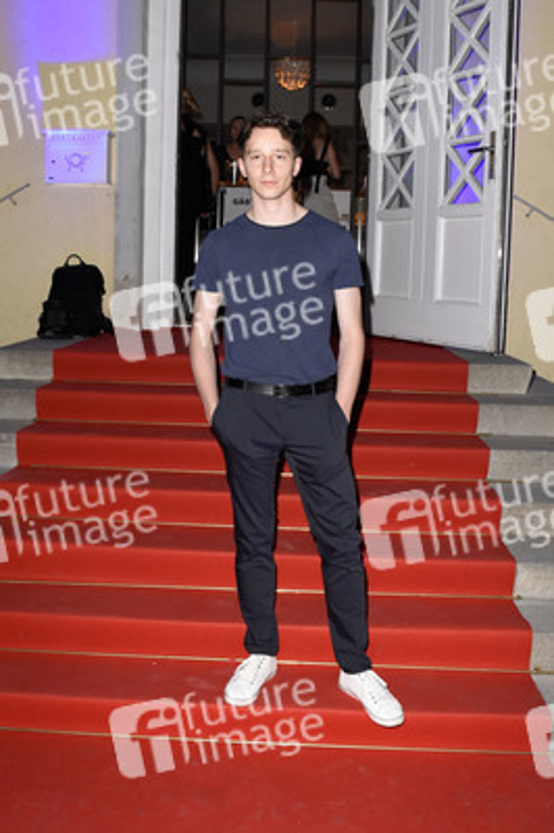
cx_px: 277
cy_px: 416
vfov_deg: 62.0
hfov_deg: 43.5
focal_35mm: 30
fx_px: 694
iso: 1600
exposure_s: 1/160
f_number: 6.3
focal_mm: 20
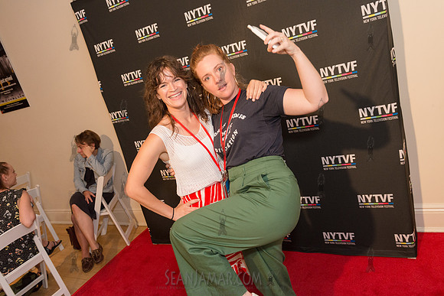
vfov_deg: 45.0
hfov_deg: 63.6
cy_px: 148
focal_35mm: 29
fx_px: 358
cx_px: 222
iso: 2500
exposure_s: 1/500
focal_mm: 29
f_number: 4
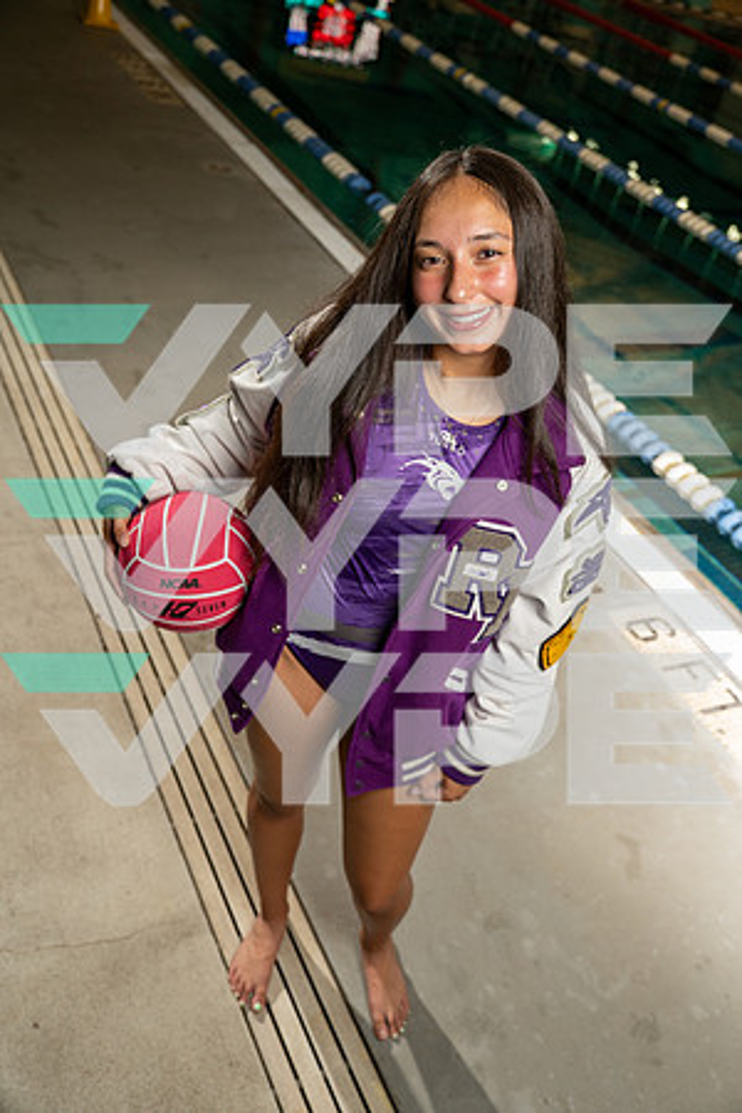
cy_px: 556
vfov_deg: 58.7
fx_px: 989
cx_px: 371
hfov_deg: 41.1
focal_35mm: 32
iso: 500
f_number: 4
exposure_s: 1/250
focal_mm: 32
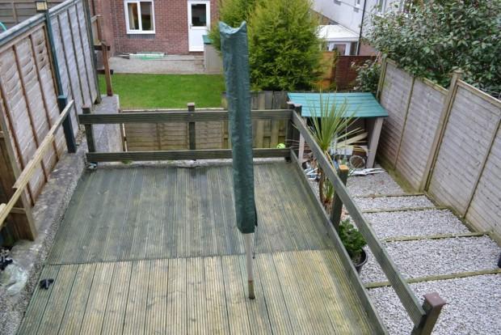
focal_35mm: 27
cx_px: 250
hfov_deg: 67.4
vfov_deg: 48.0
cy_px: 168
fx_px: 376
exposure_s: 1/80
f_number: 4.5
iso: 400
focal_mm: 18
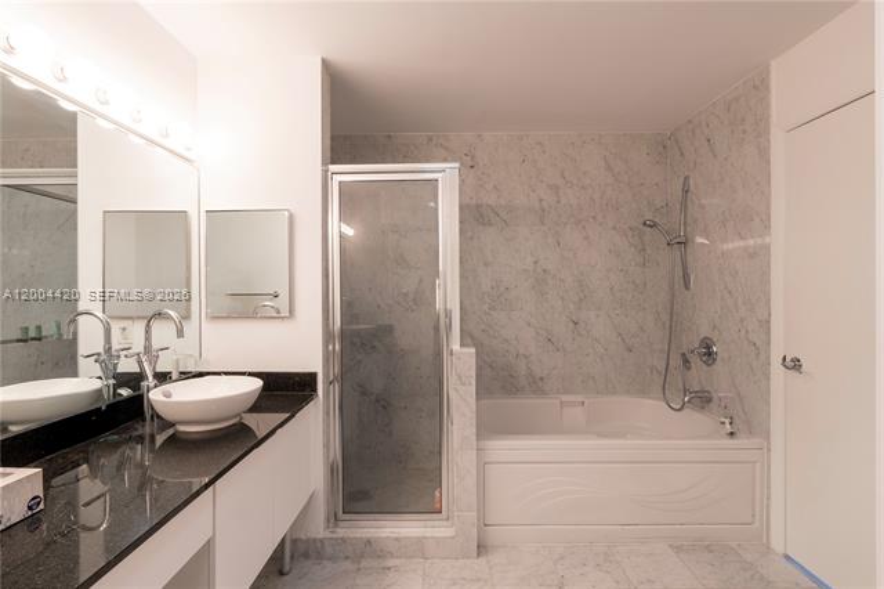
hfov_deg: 95.0
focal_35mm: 16
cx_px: 442
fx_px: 405
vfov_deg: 72.0
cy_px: 294
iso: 250
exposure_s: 1/25
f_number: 7.1
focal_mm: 11
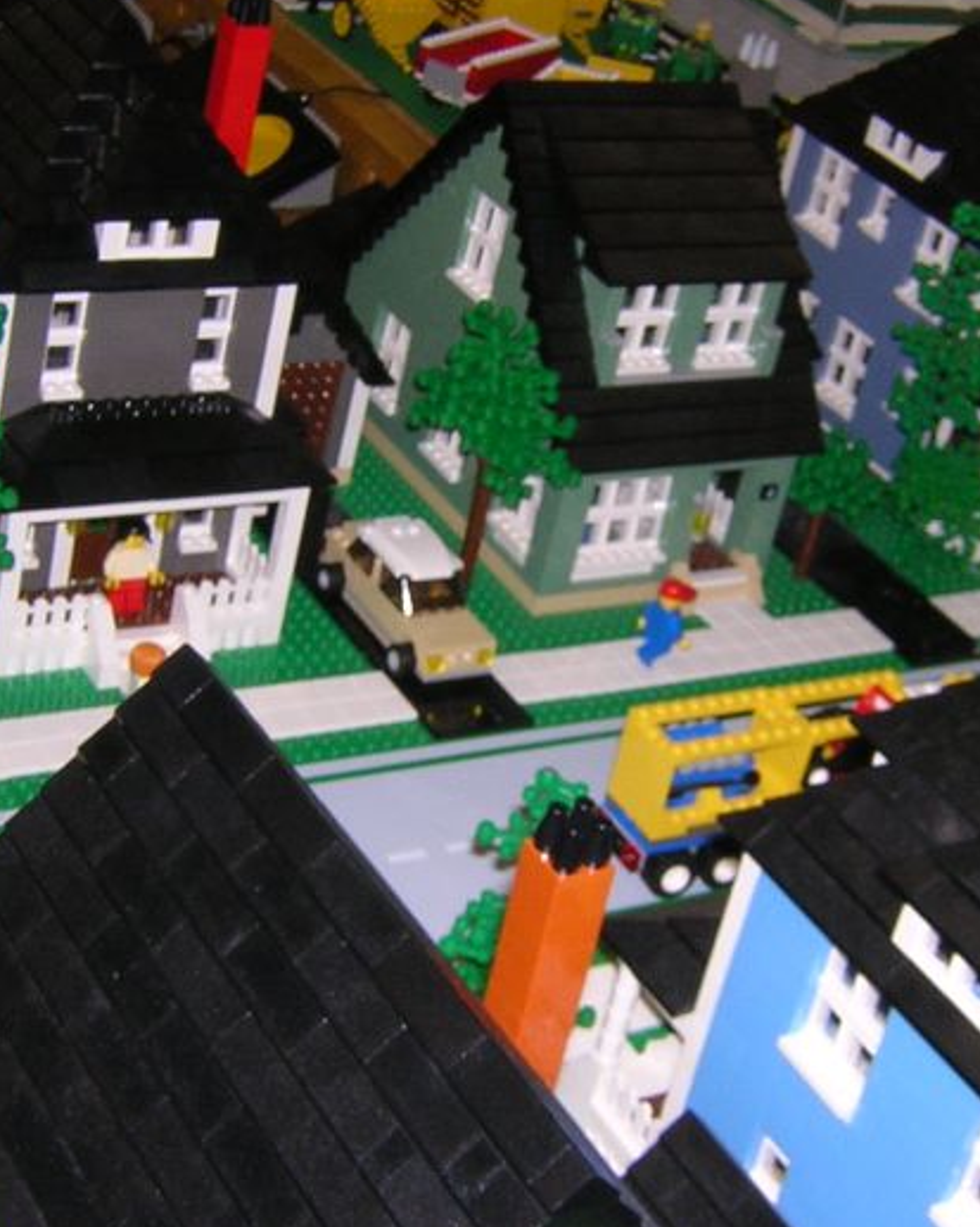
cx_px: 543
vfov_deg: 29.1
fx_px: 2359
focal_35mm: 65
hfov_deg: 23.5
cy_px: 525
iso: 203
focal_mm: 5.6
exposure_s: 1/60.1
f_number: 5.6
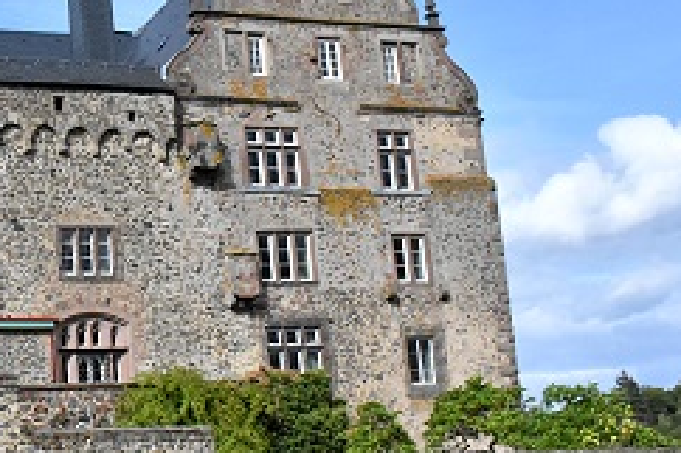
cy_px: 191
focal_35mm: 67
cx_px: -31
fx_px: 1267
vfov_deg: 20.3
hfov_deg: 27.9
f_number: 10
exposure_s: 1/8000
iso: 3200
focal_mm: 18
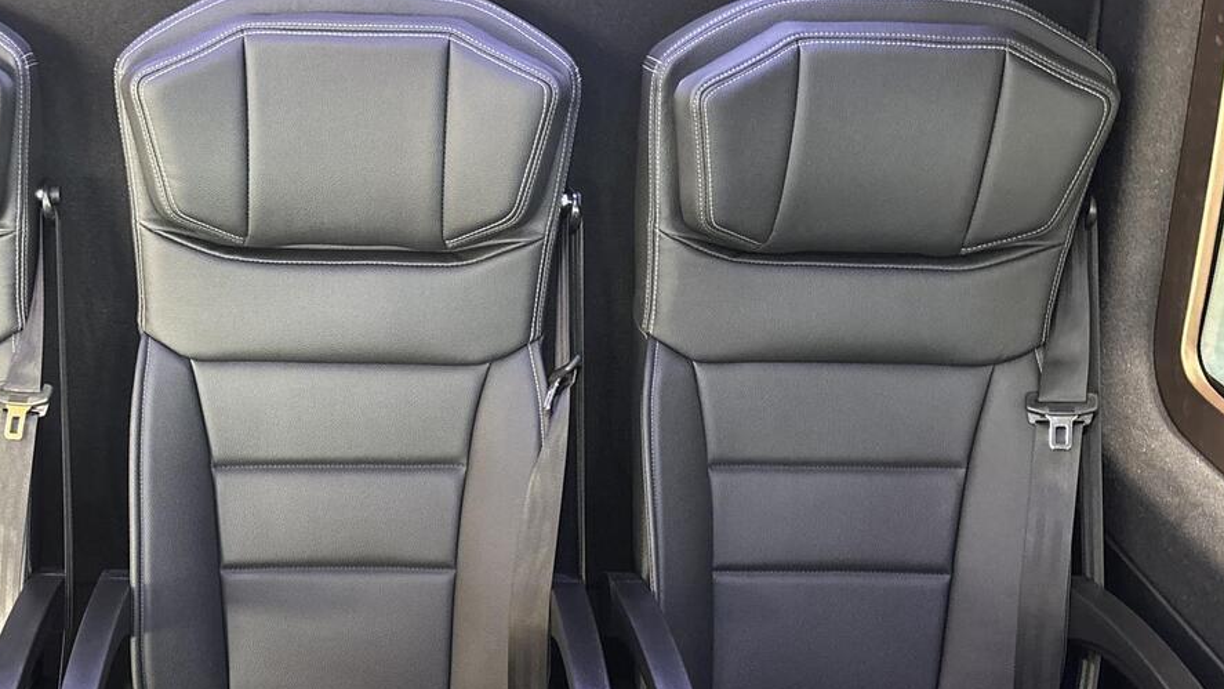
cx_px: 353
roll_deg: -0.8
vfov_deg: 25.6
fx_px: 1493
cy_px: 534
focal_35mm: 46
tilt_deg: -30.5
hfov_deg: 43.6
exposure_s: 1/33
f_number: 1.6
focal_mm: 5.96
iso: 500
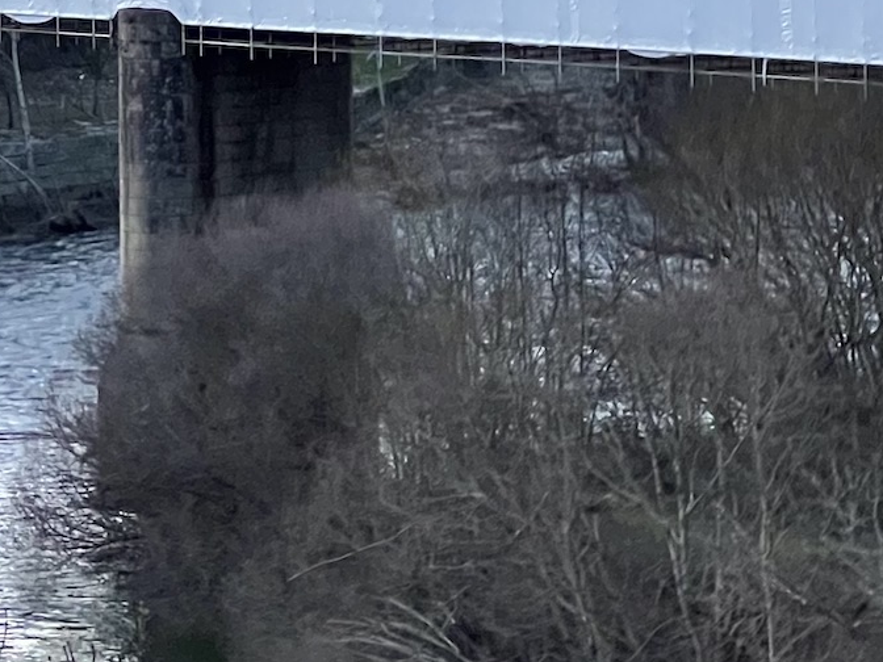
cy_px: -99
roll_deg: +0.5
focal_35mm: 220
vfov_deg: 6.7
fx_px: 5612
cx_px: -39
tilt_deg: -2.4
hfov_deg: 8.9
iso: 1000
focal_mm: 9
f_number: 2.8
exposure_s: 1/35
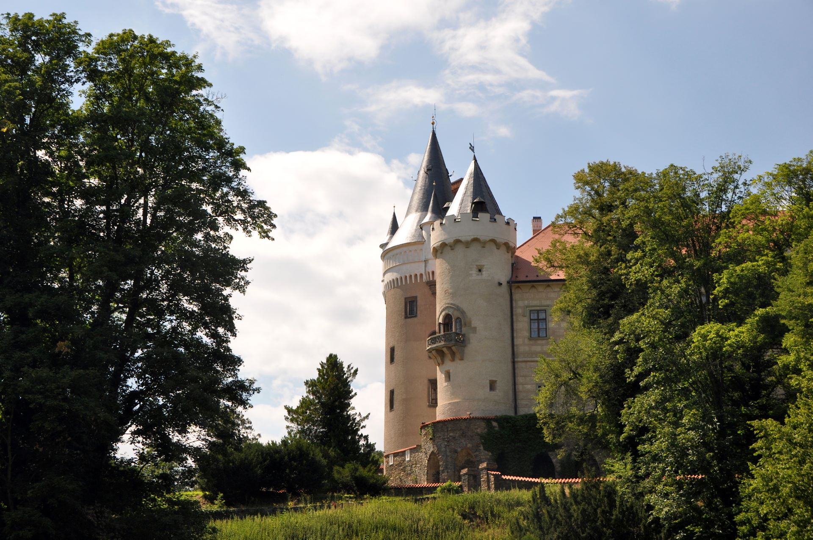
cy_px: 270
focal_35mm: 63
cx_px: 406
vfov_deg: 21.5
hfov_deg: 31.9
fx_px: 1421
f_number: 8
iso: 250
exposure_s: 1/250
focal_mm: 42
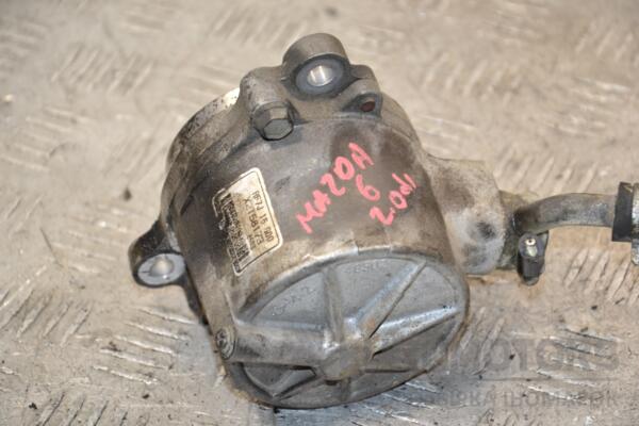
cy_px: 213
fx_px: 2449
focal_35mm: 138
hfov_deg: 14.9
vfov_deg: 9.9
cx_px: 320
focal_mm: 92
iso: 800
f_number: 5.6
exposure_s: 1/160
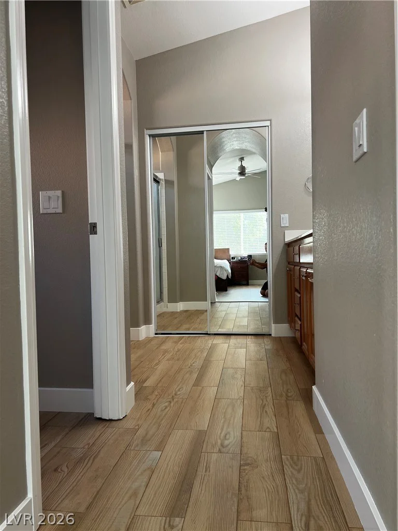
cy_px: 266
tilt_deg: -1.0
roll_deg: +1.1
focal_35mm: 26
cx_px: 199
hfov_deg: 53.1
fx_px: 399
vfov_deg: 67.3
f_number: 1.5
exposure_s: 1/120
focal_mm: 5.7
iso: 100
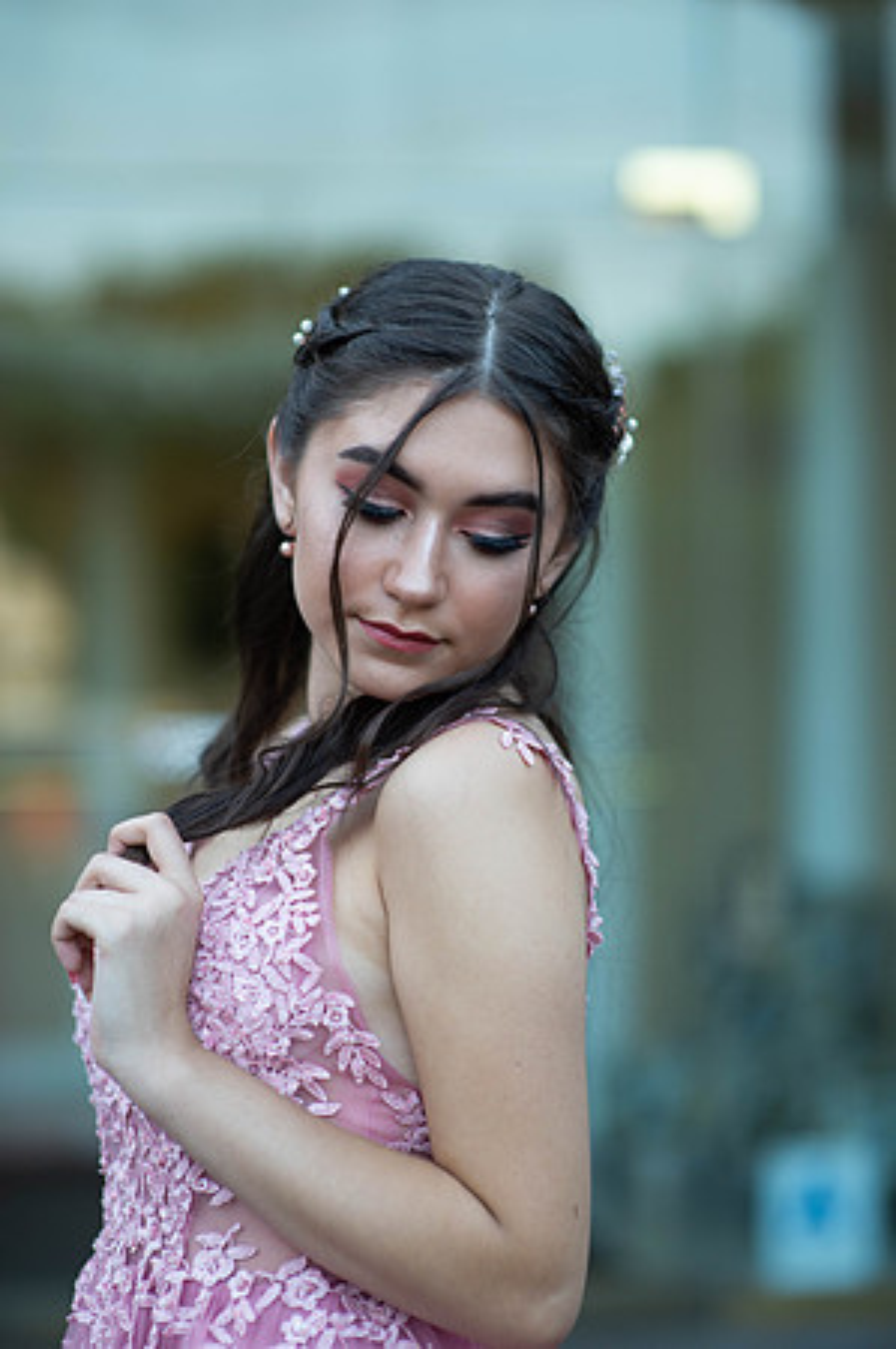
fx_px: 3180
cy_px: 674
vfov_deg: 23.9
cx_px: 448
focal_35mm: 85
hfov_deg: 16.0
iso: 250
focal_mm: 85
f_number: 2
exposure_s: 1/640
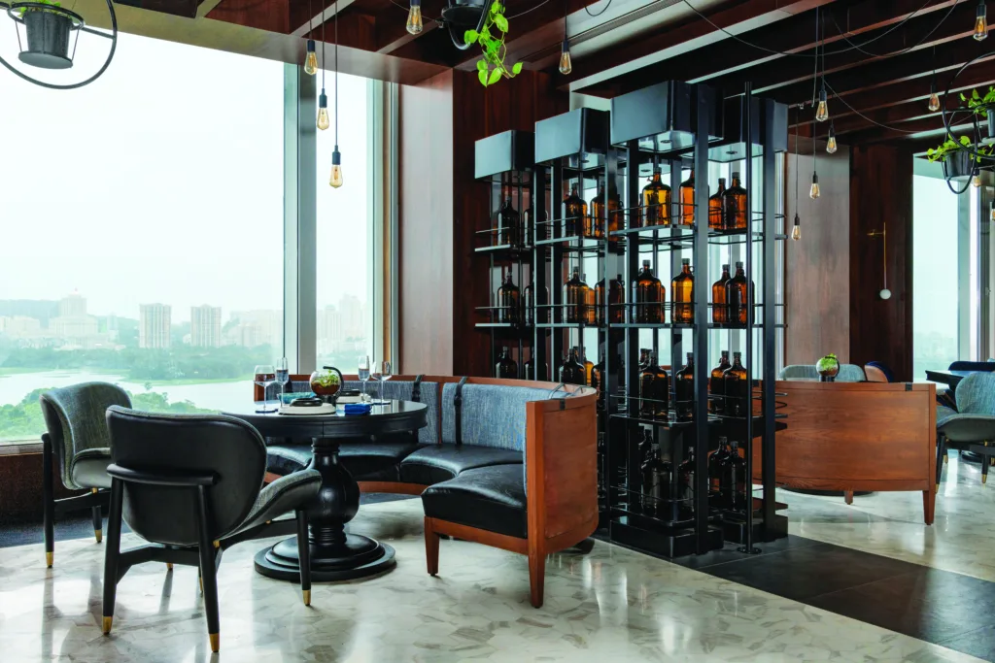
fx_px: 885
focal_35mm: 32
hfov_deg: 58.7
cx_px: 498
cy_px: 332
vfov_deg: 41.1
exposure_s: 1/40
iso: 200
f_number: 11
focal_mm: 32
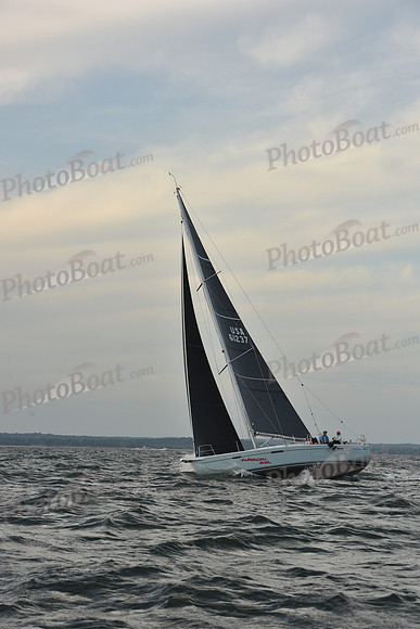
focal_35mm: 98
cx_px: 210
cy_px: 314
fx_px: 1714
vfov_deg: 20.8
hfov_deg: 14.0
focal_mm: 98
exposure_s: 1/400
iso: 250
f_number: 8
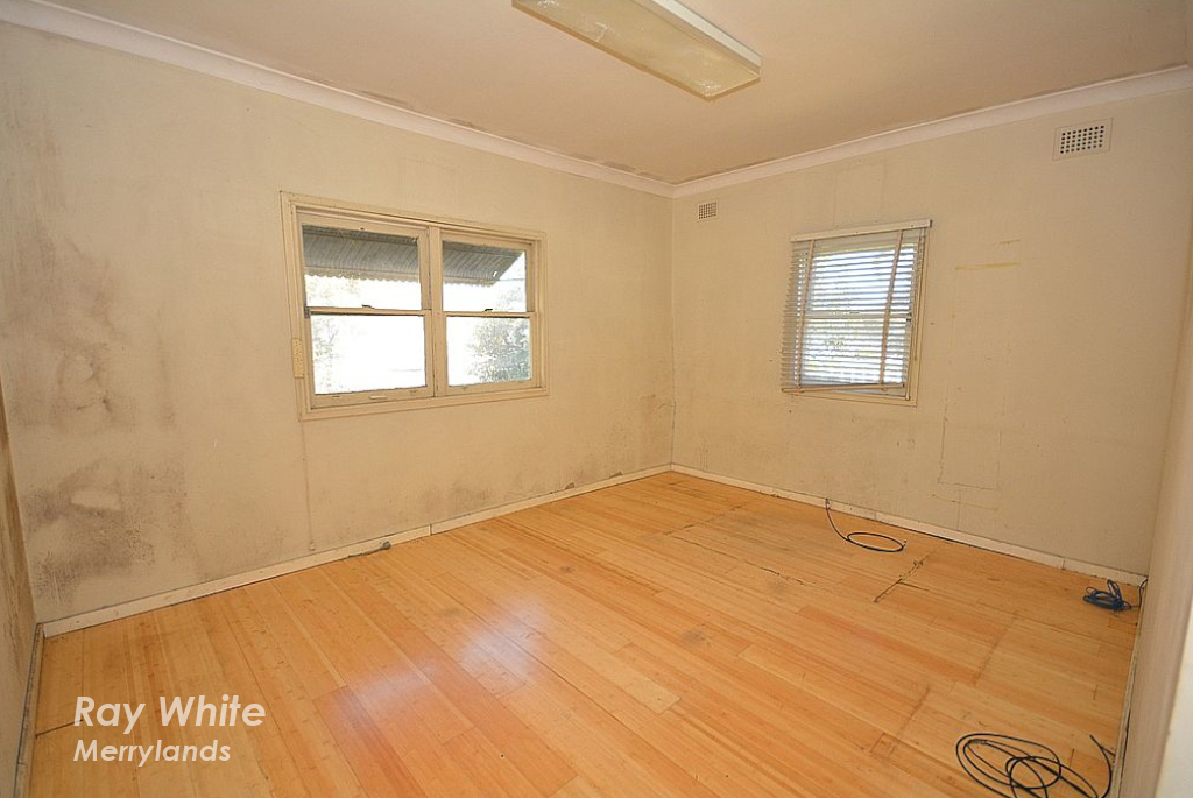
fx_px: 498
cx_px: 596
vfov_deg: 77.5
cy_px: 399
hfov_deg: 100.3
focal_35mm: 15
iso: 220
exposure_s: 1/60
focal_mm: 10
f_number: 4
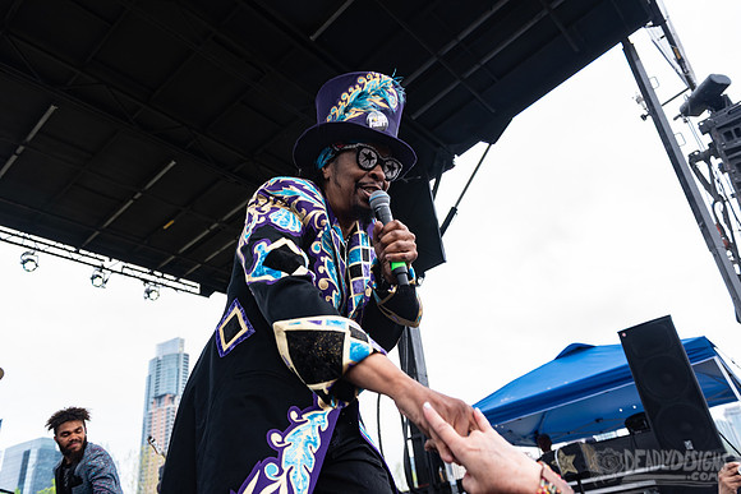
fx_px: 556
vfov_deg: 48.0
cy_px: 247
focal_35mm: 27
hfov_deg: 67.4
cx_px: 370
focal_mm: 27
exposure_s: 1/200
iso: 400
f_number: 4
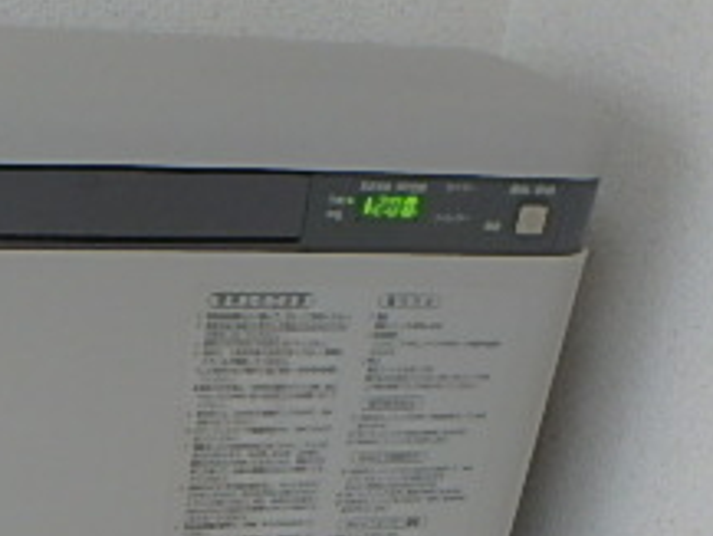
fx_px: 1278
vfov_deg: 21.4
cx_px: 122
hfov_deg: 30.3
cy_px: 700
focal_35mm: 62
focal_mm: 3.7
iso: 250
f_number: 3.5
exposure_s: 1/30
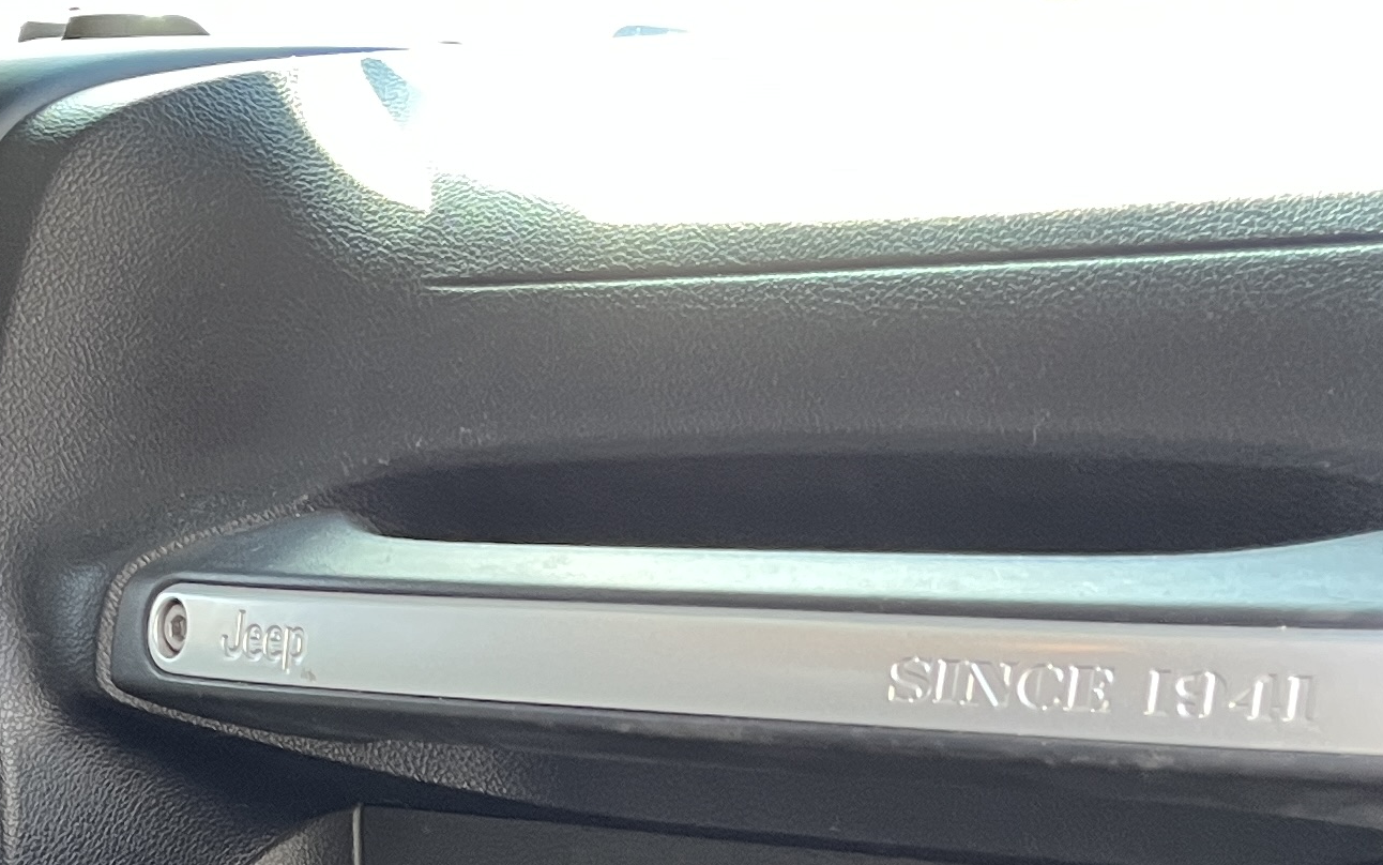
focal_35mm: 86
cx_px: 61
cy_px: 1377
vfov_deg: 14.0
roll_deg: -1.4
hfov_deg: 23.3
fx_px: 3242
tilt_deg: -11.9
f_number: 1.6
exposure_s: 1/60
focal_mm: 5.1
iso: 160
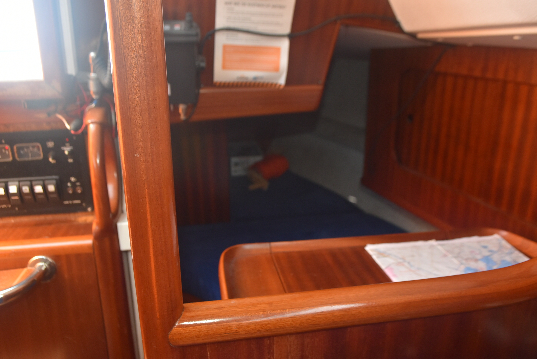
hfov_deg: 61.9
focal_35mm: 30
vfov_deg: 43.7
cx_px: 268
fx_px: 448
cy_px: 180
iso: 800
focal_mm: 20
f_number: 5
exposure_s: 1/100
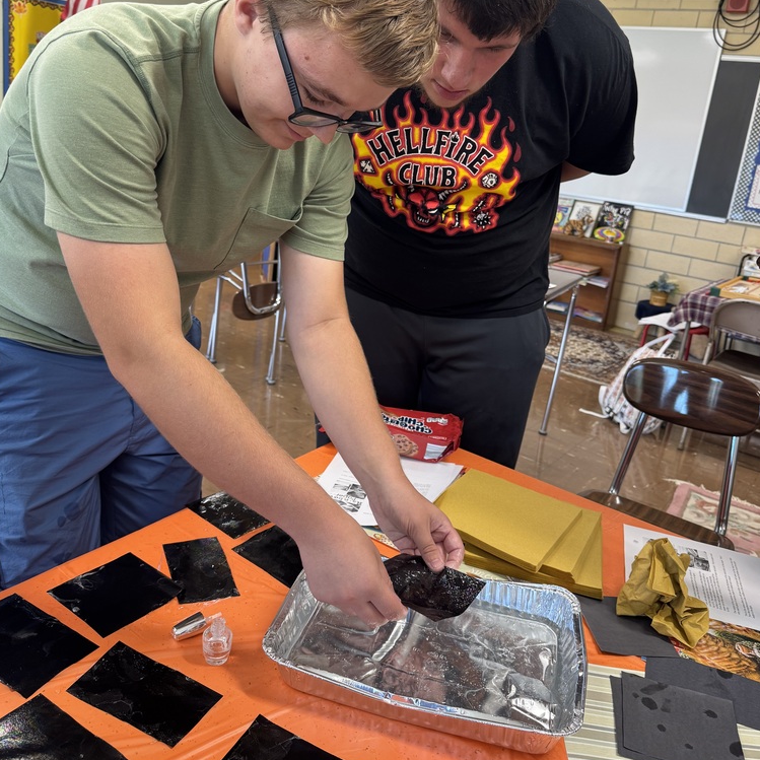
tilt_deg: -15.3
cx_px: 382
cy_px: 315
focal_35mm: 29
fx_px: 720
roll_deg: -6.6
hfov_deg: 55.6
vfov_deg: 55.3
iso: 125
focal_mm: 6.76
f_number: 1.78
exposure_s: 1/60
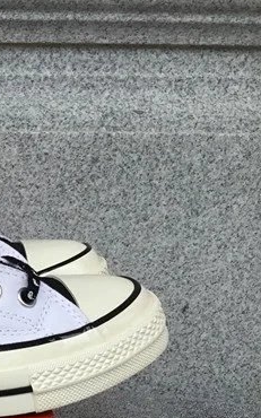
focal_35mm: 71
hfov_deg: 16.4
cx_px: -155
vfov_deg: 28.7
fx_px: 809
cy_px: 293
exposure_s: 1/1018
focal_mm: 3.3
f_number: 2.4
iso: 25
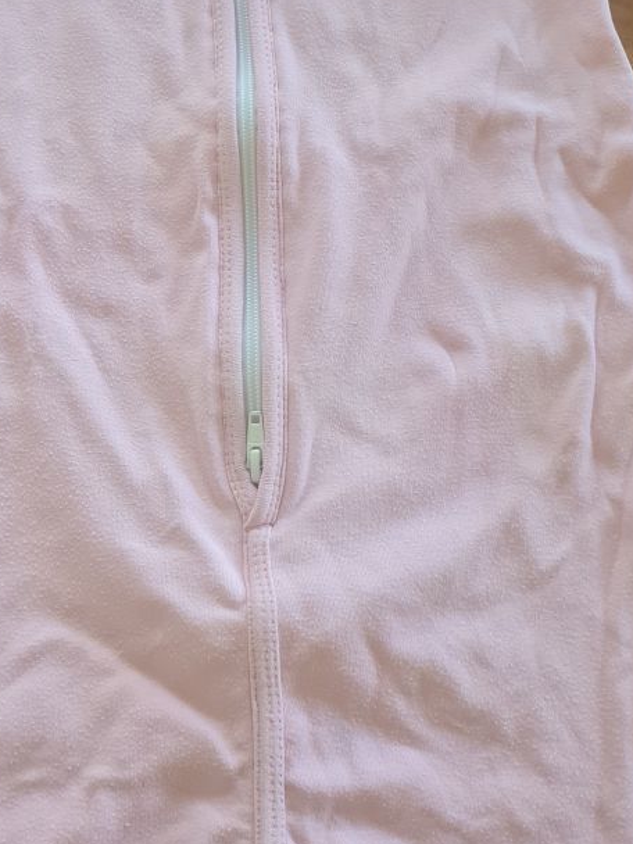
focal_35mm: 57
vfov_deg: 33.3
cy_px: 245
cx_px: 251
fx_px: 1390
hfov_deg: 25.6
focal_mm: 5.4
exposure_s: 1/100
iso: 250
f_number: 1.8
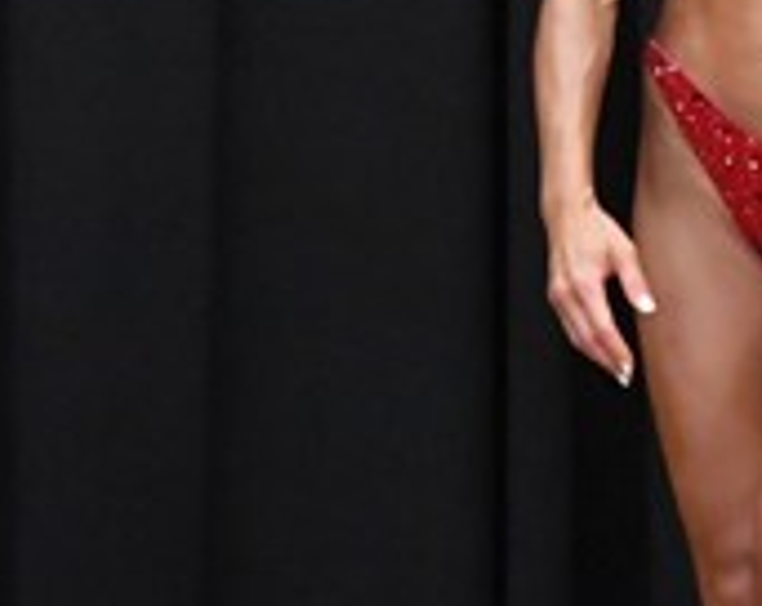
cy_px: 227
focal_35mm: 1023
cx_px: 880
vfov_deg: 1.5
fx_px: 23018
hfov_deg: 1.9
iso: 8000
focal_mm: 160
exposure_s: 1/400
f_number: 5.6
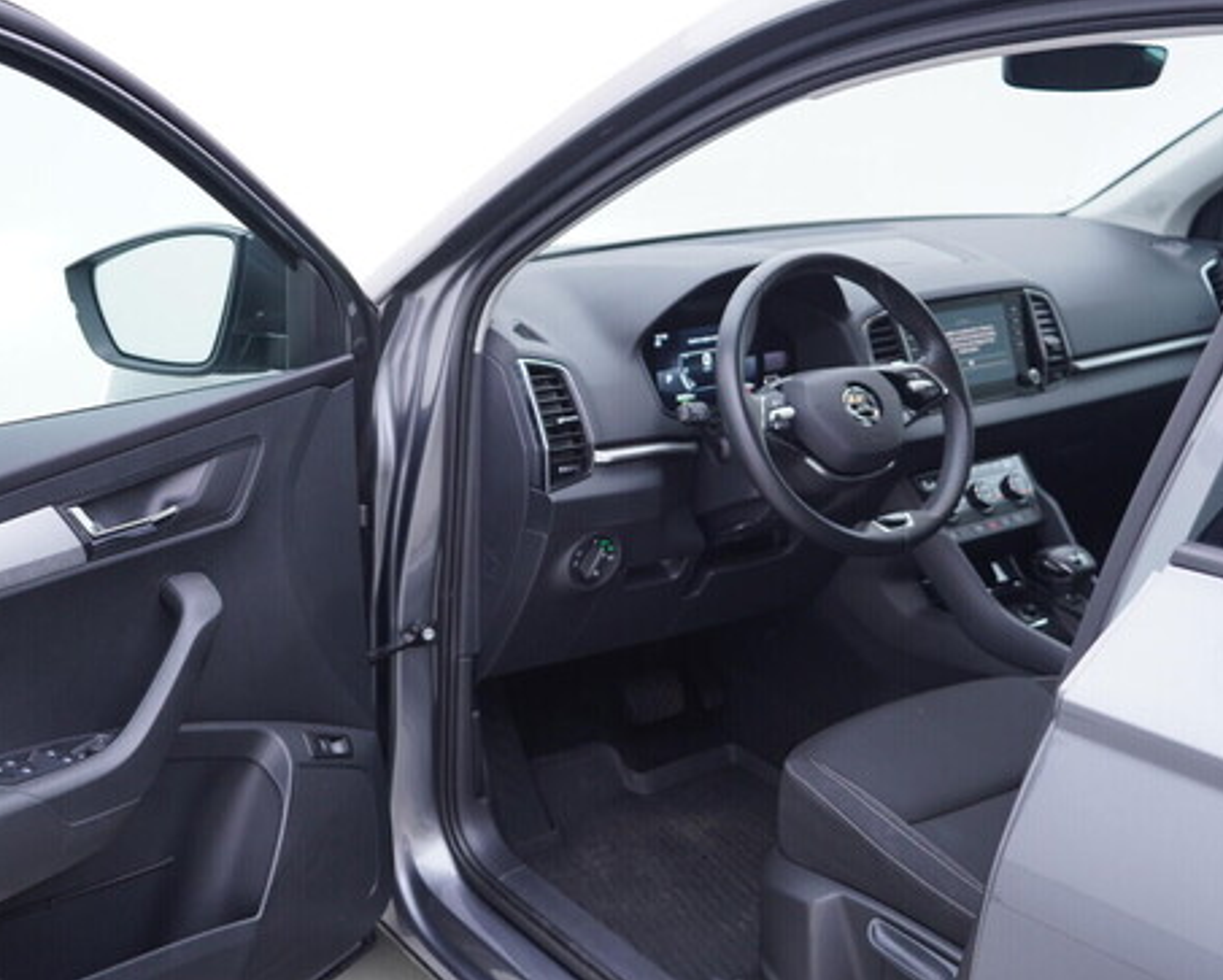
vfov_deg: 36.5
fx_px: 1485
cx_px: 513
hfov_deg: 44.6
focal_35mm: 41
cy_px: 487
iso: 125
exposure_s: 1/40
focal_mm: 24
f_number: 2.8
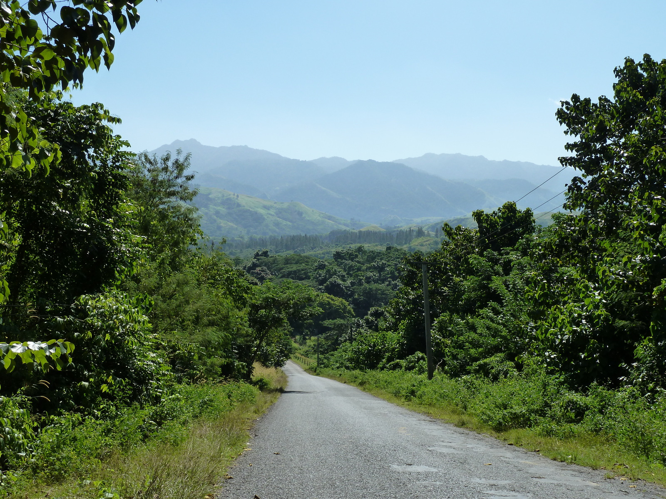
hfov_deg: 39.7
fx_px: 924
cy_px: 250
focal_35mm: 48
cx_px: 333
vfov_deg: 30.3
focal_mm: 7.9
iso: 125
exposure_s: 1/500
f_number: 5
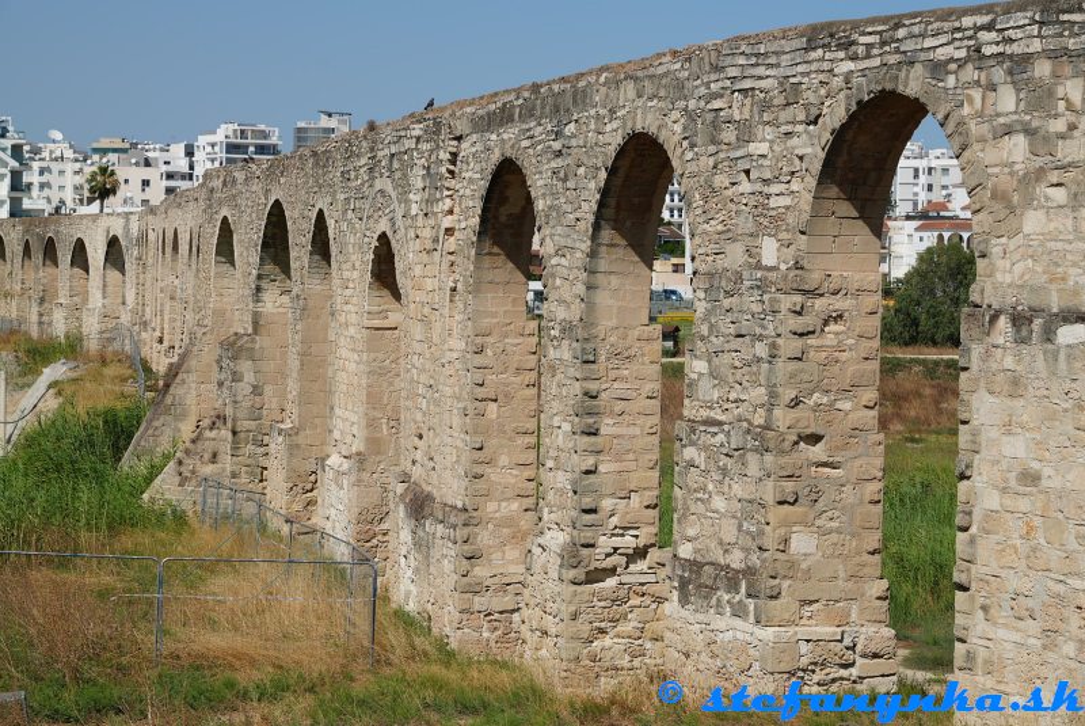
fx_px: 2896
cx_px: 542
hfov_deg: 21.2
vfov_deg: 14.3
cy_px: 363
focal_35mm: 96
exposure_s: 1/200
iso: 100
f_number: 9
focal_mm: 96
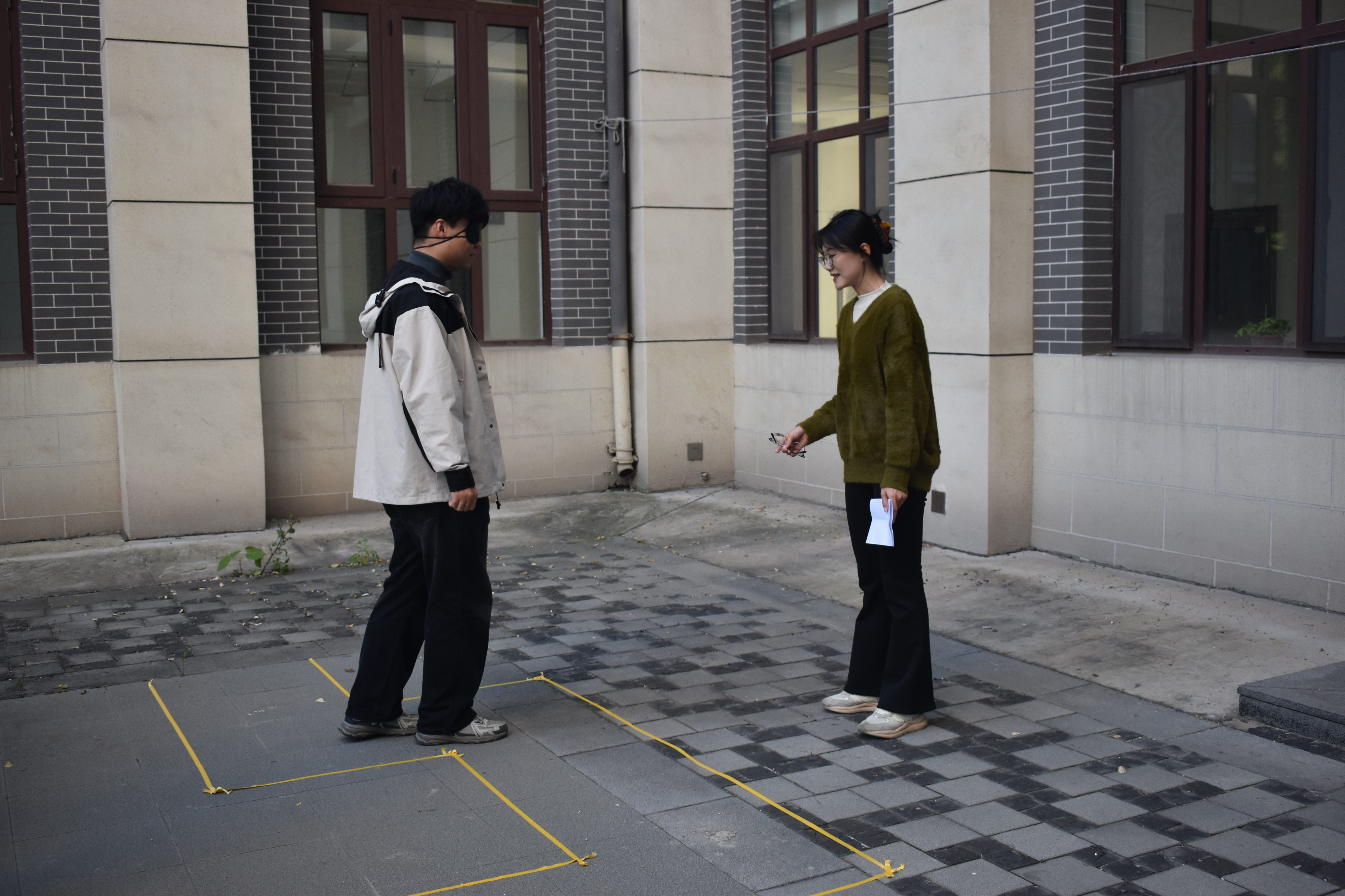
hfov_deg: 53.1
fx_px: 1345
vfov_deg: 36.9
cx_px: 672
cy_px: 448
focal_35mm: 36
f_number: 4
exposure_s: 1/250
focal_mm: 24
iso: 400
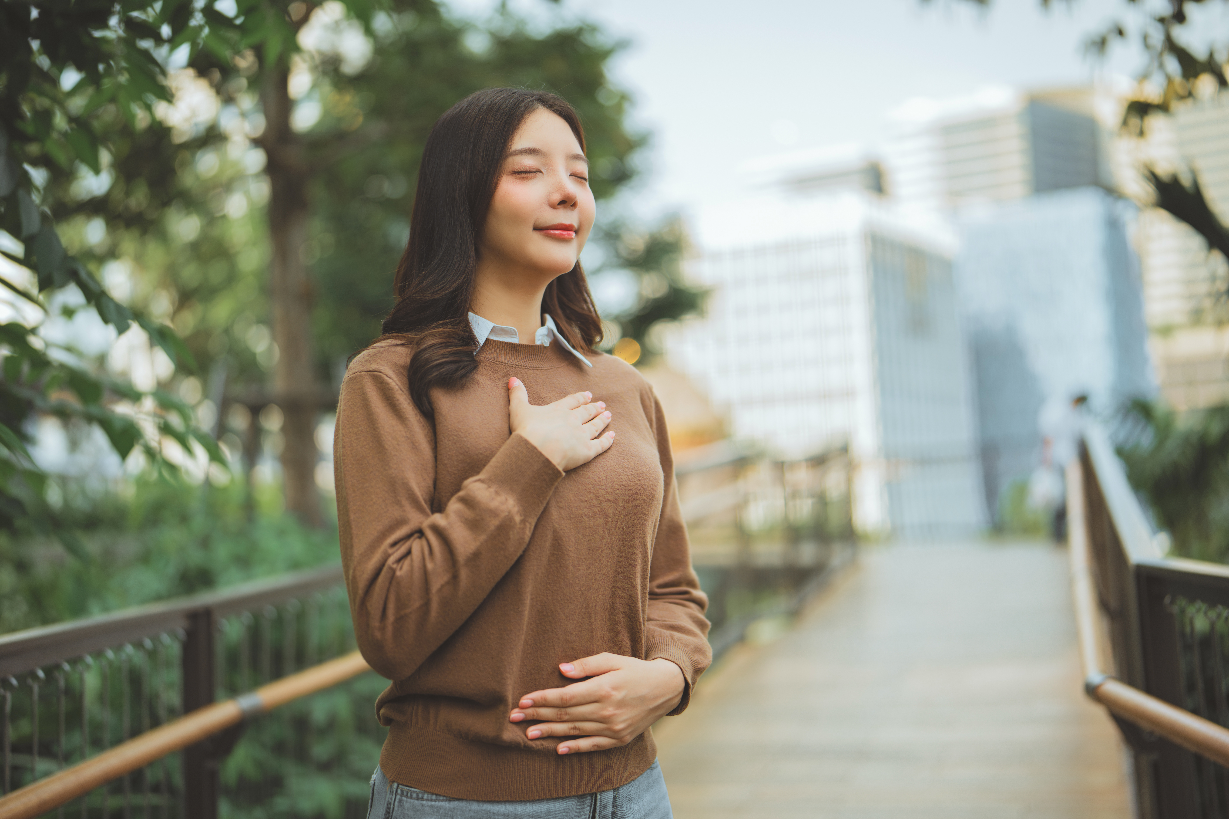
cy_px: 410
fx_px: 1707
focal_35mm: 50
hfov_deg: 39.6
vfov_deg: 27.0
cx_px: 614
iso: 250
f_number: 1.4
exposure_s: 1/400
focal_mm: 50
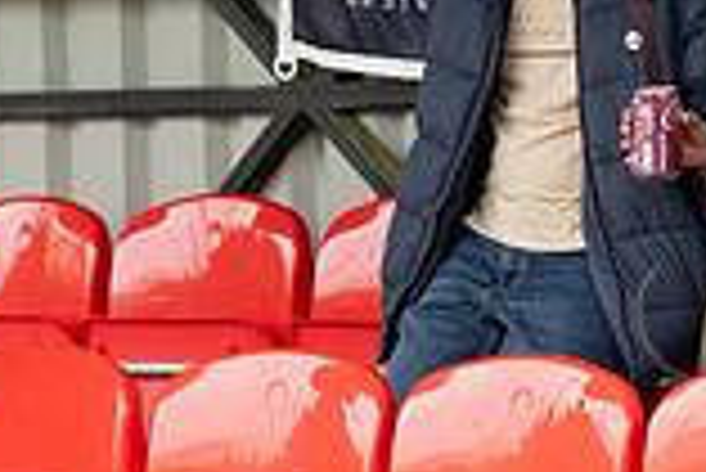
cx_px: 1165
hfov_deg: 7.7
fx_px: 5084
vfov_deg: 5.3
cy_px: -70
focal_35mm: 259
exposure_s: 1/160
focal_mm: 70
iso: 400
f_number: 4.5
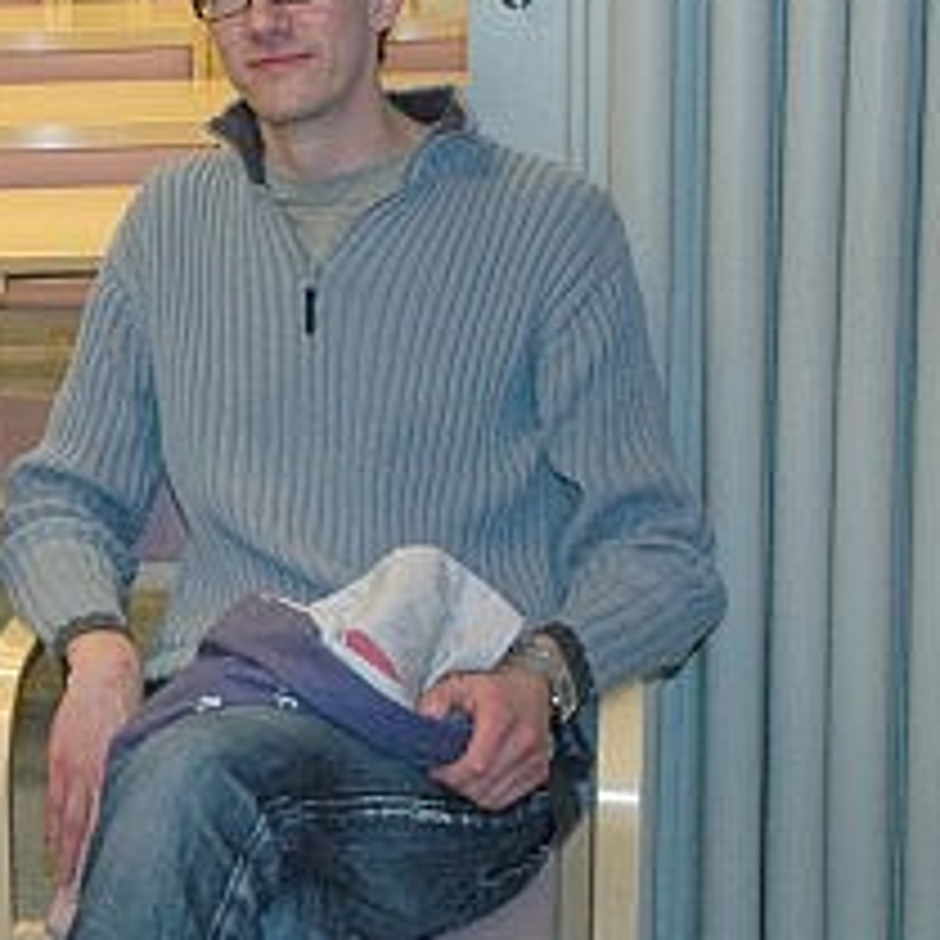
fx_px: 2704
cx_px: -328
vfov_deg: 19.6
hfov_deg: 18.2
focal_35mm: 88
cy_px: 292
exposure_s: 1/125
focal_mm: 24
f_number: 5
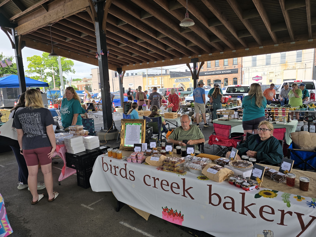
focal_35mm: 23
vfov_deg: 58.9
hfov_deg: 73.9
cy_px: 118
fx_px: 210
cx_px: 158
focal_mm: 6.3
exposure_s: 1/276
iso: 12
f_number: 1.7
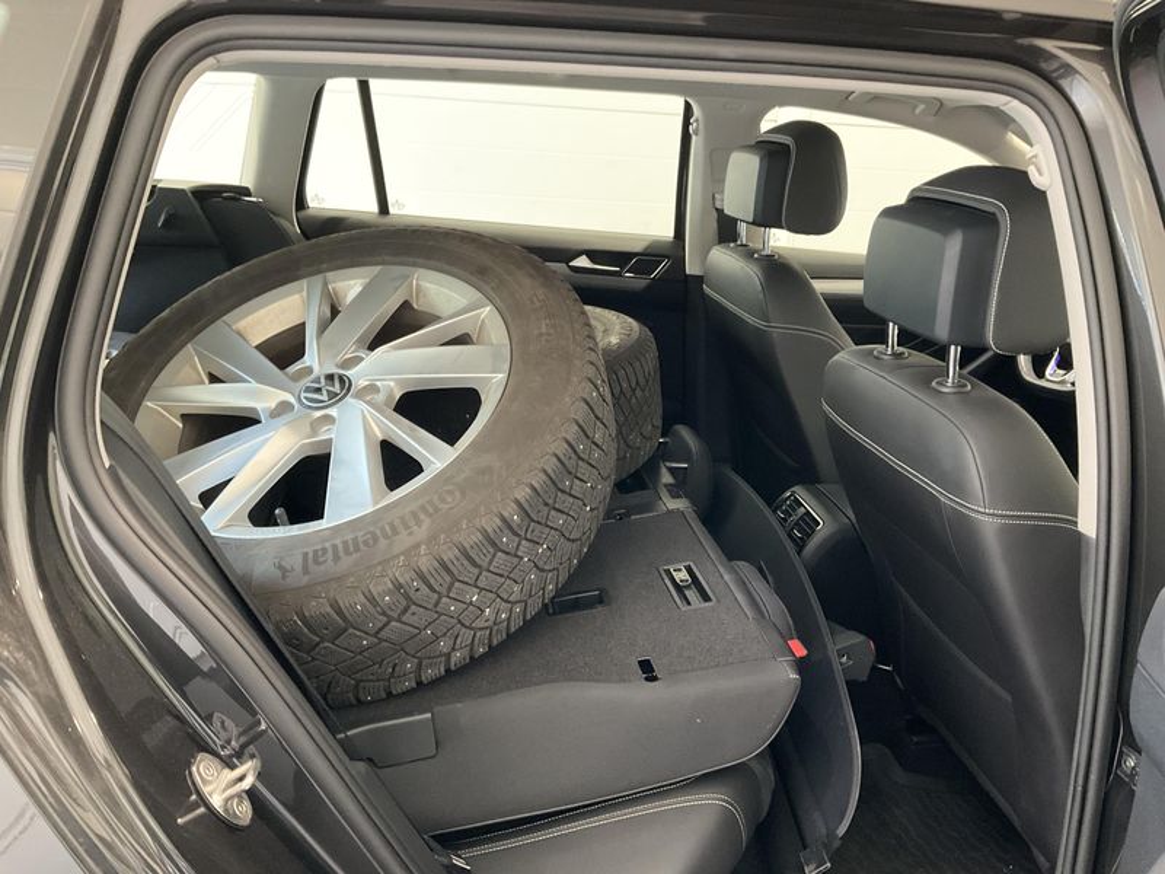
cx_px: 582
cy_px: 437
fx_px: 976
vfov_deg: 48.2
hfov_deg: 61.7
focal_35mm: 29
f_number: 1.8
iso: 250
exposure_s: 1/25
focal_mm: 3
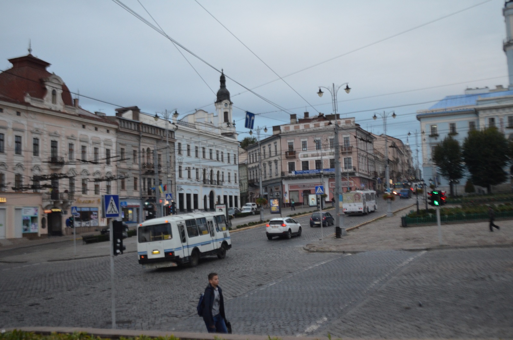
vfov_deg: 31.7
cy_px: 170
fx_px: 597
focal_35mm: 42
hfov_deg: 46.5
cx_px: 256
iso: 1600
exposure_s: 1/320
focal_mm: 28
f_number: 4.5
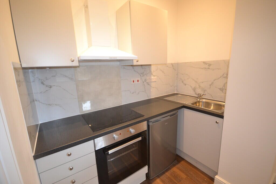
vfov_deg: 77.3
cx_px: 138
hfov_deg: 100.4
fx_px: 115
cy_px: 92
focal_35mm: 15
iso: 800
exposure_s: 1/60
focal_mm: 10
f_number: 4
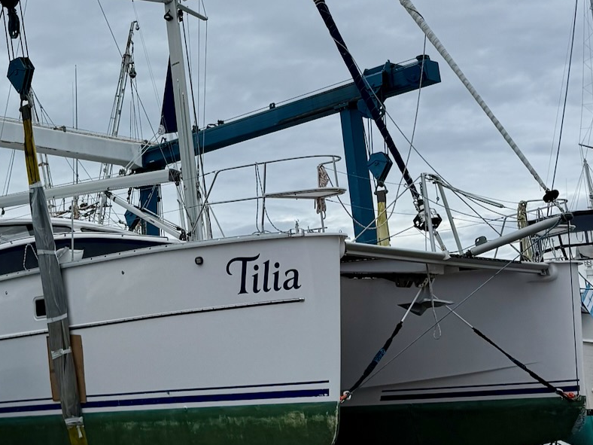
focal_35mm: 39
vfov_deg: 36.8
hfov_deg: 45.5
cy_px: 251
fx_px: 668
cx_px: 122
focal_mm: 6.76
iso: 80
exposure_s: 1/4673
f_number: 1.78
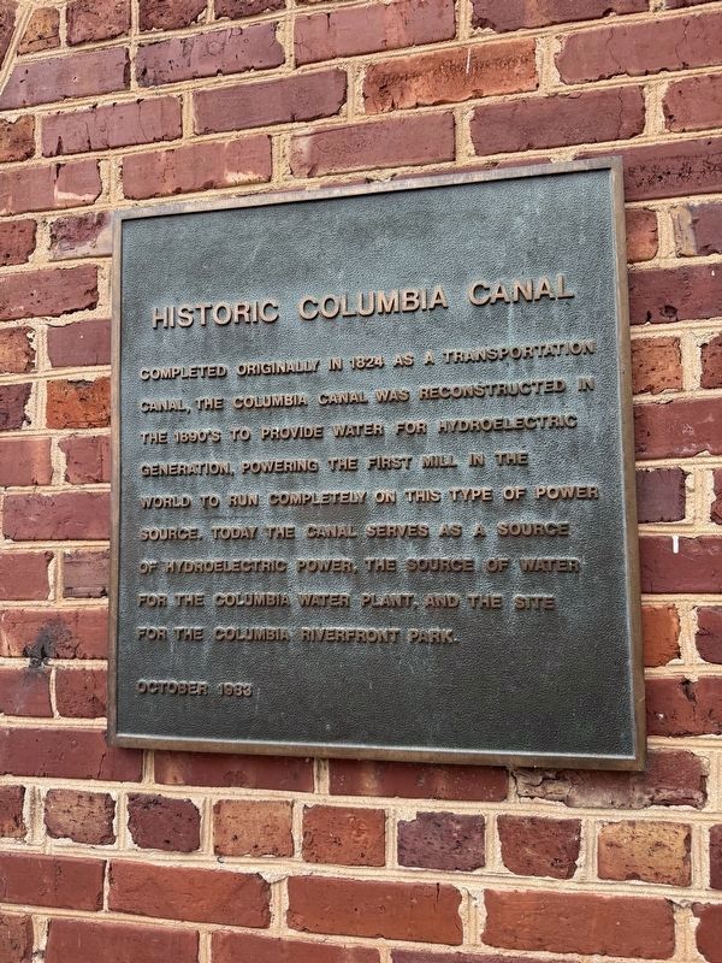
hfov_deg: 56.8
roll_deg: -1.9
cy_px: 482
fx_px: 667
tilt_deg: +3.7
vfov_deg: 71.6
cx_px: 361
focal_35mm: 24
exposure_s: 1/121
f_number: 1.78
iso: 160
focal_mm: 6.76
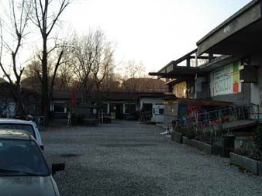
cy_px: 89
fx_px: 340
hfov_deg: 42.0
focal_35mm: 45
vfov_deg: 32.1
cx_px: 116
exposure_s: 1/80
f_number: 4.8
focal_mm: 5.8
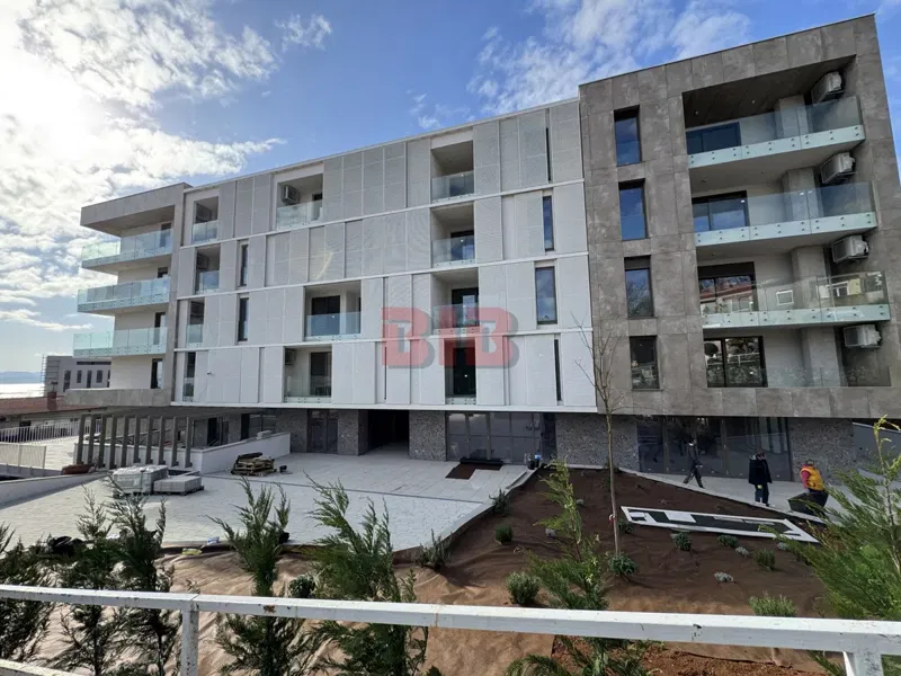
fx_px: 364
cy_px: 338
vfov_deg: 85.7
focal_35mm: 14
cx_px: 450
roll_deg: +0.9
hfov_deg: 102.1
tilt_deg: +5.1
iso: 40
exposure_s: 1/812
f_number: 2.2
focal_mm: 2.22
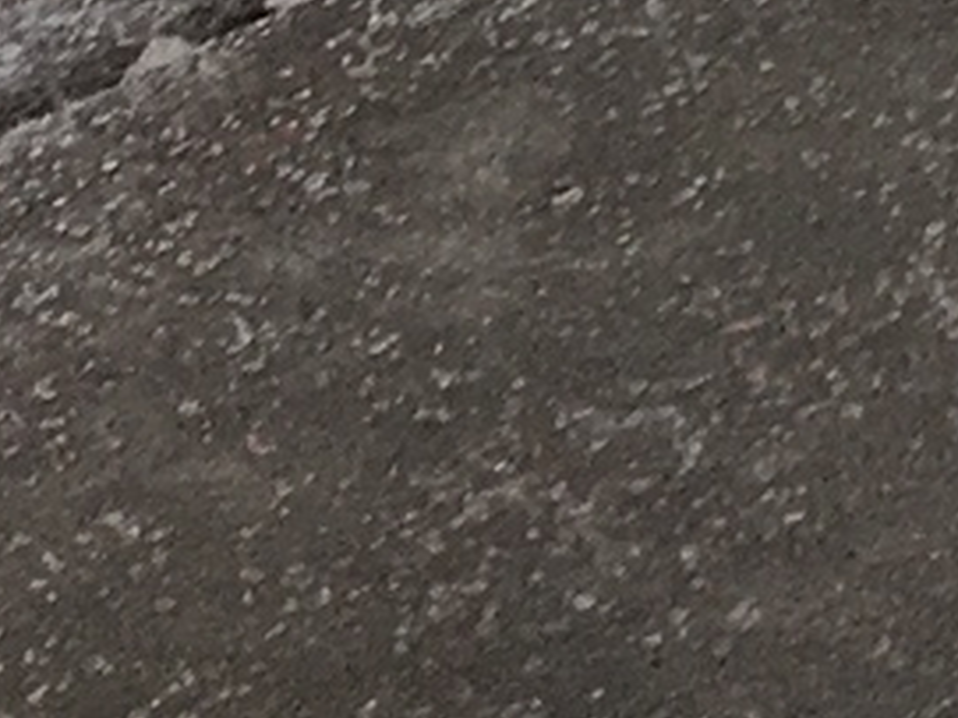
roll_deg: +0.6
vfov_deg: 6.0
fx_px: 5975
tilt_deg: -6.8
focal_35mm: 216
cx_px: 3514
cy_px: -1949
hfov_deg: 7.3
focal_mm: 4.15
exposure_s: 1/121
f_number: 2.2
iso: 25
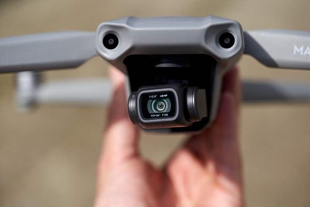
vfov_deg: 19.4
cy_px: 104
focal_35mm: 70
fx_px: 603
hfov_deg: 28.8
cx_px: 155
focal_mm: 70
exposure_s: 1/5000
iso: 400
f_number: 4
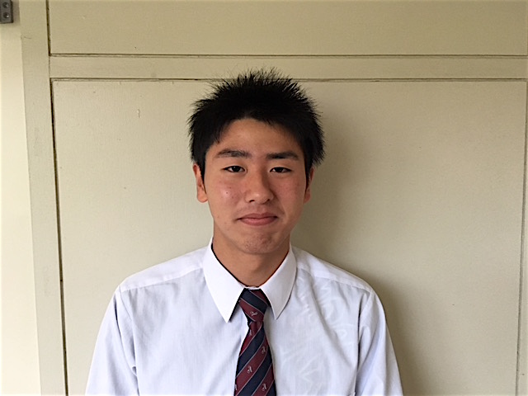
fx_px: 442
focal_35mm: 29
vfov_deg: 48.2
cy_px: 198
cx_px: 264
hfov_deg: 61.7
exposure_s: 1/30
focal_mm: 4.15
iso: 200
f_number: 2.2
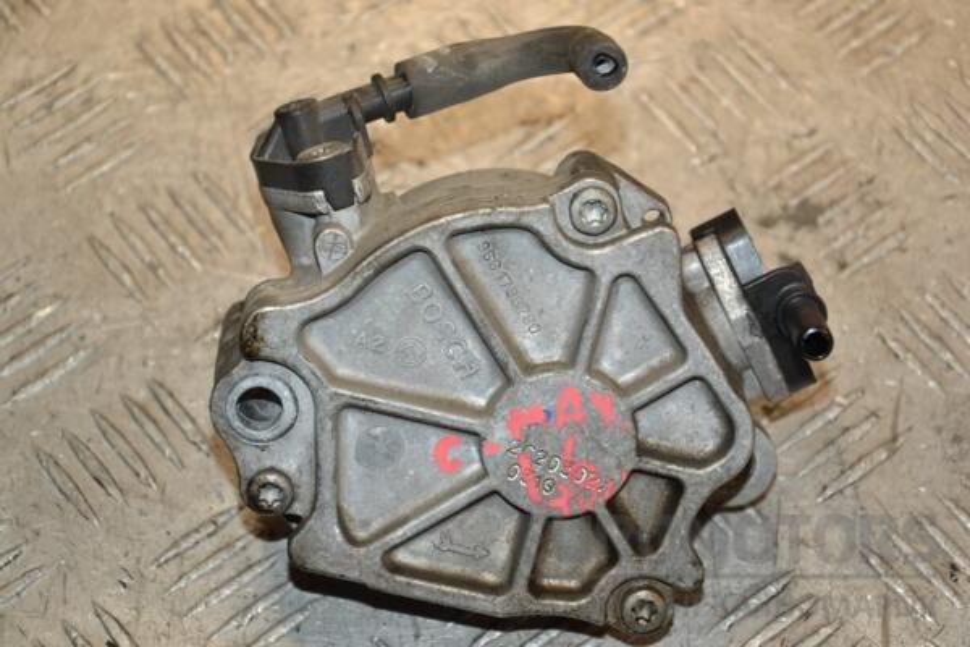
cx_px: 485
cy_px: 324
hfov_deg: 18.2
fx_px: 3031
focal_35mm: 112
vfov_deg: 12.2
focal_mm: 75
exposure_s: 1/200
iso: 800
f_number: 6.3
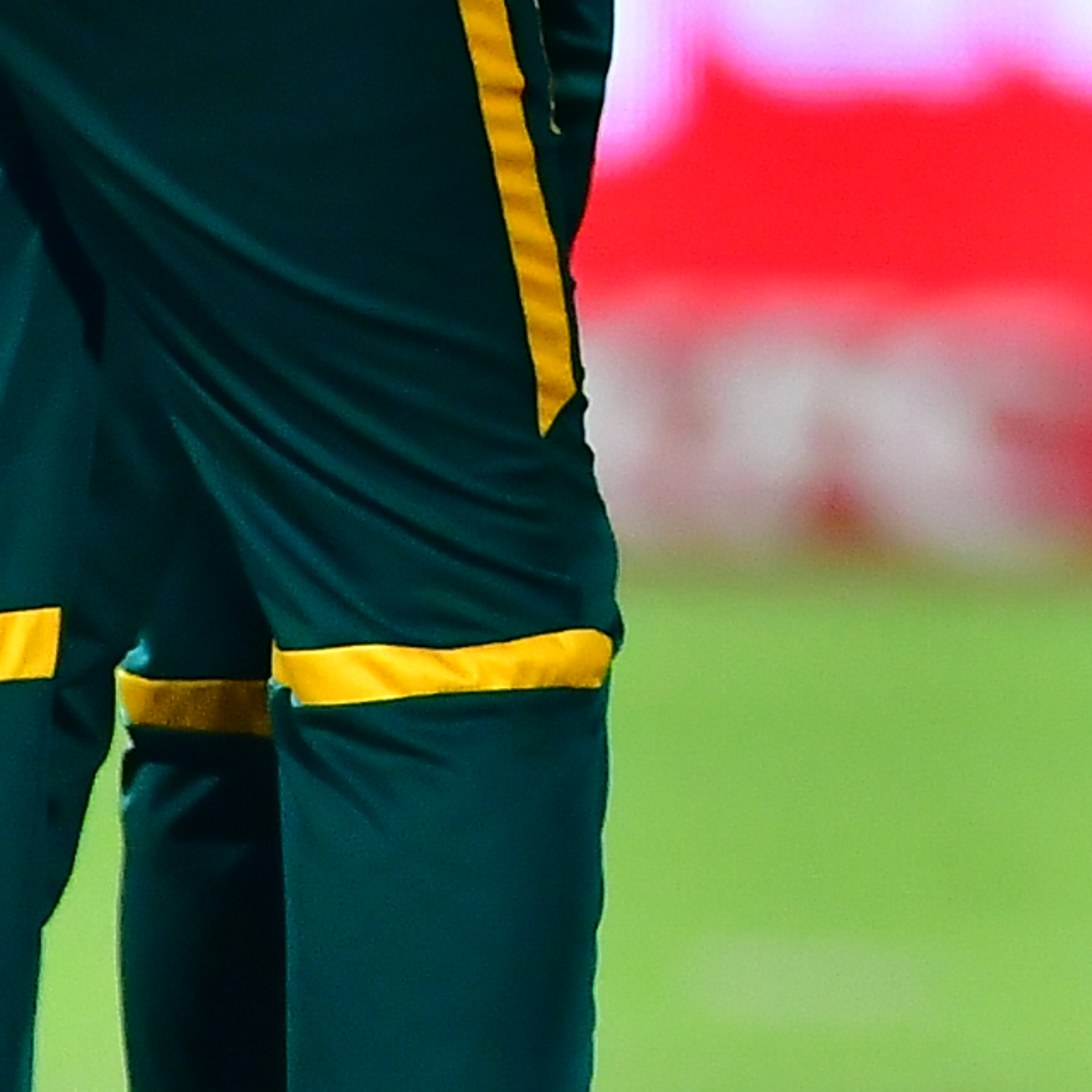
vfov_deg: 0.4
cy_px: -356
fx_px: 177702
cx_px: 3136
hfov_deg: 0.4
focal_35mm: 4979
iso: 1250
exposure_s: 1/1000
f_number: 4
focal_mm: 600
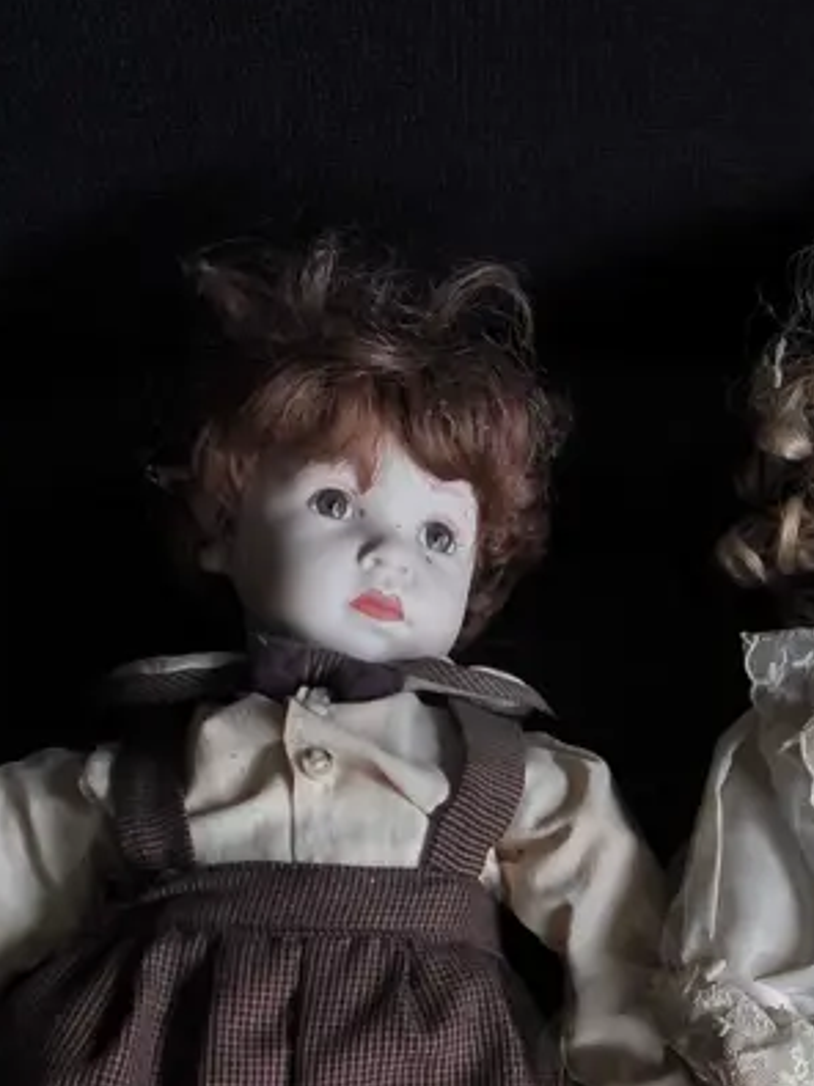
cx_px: 668
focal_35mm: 70
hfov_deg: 20.7
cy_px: 949
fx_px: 2196
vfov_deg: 26.9
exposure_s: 1/100
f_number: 2
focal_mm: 2.87
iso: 40
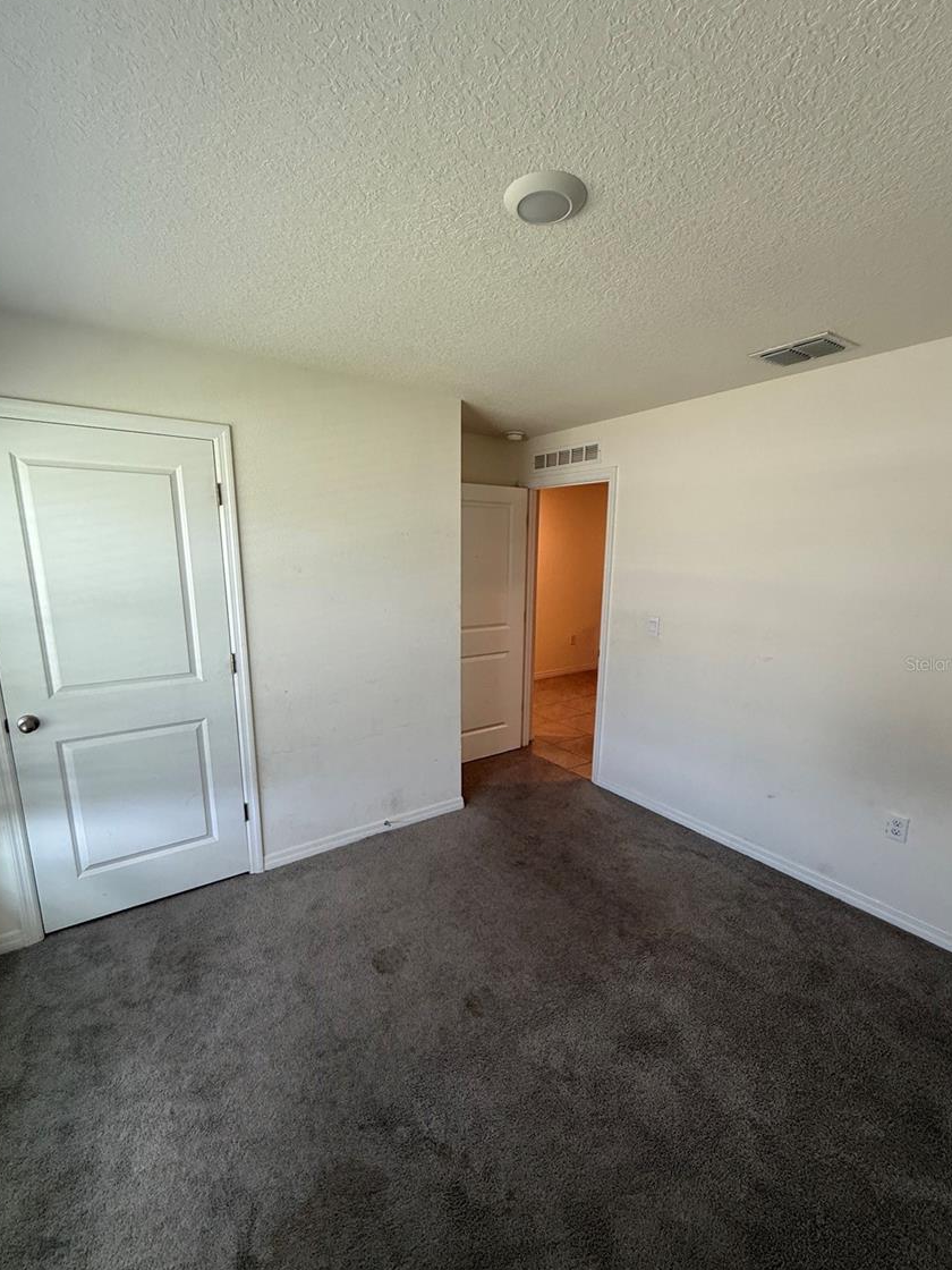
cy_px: 663
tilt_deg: -10.8
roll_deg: -0.2
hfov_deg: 81.7
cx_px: 476
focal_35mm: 15
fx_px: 550
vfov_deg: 98.1
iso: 200
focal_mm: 2.22
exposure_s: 1/120
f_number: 2.2
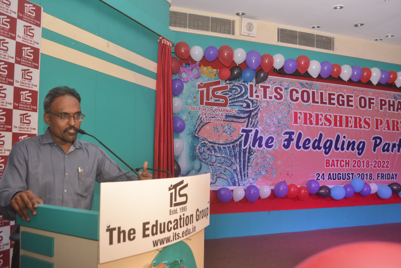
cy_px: 134
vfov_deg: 43.6
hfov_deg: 61.9
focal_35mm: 30
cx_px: 200
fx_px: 334
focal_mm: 20
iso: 800
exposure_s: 1/125
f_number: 5.6
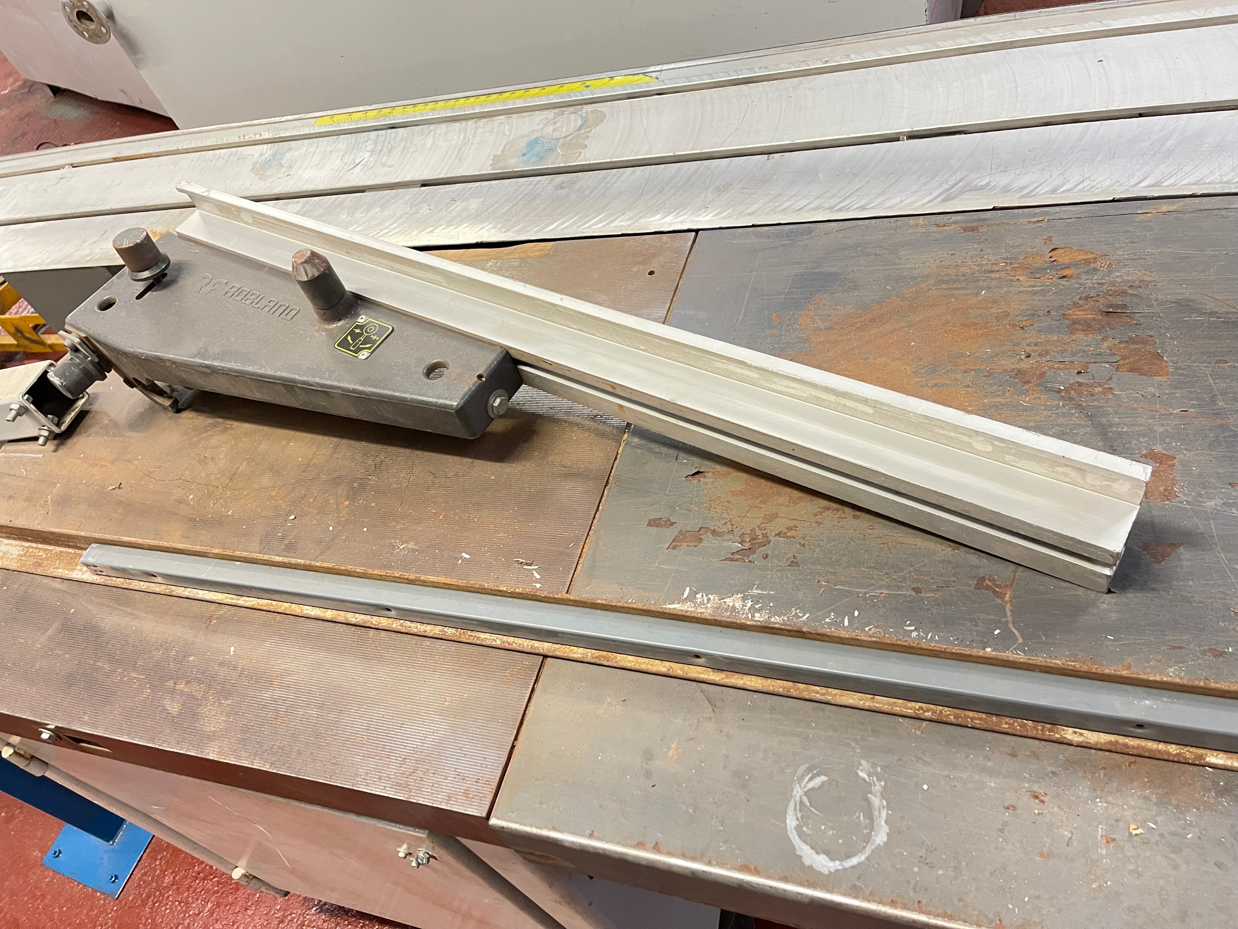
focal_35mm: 26
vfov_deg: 53.1
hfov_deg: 67.3
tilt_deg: -48.6
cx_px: 619
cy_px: 464
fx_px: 930
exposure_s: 1/50
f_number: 1.6
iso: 400
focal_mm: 5.1
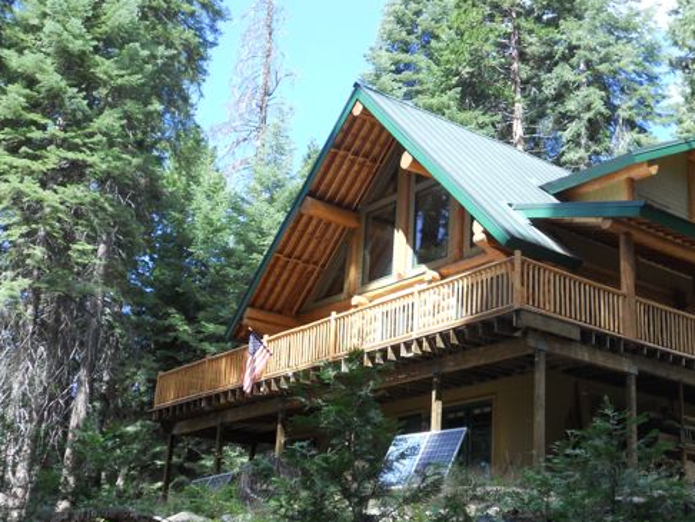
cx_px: 455
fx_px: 1004
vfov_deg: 29.1
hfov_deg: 37.8
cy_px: 292
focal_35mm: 50
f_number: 3.9
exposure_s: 1/125
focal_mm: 6.9
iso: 80
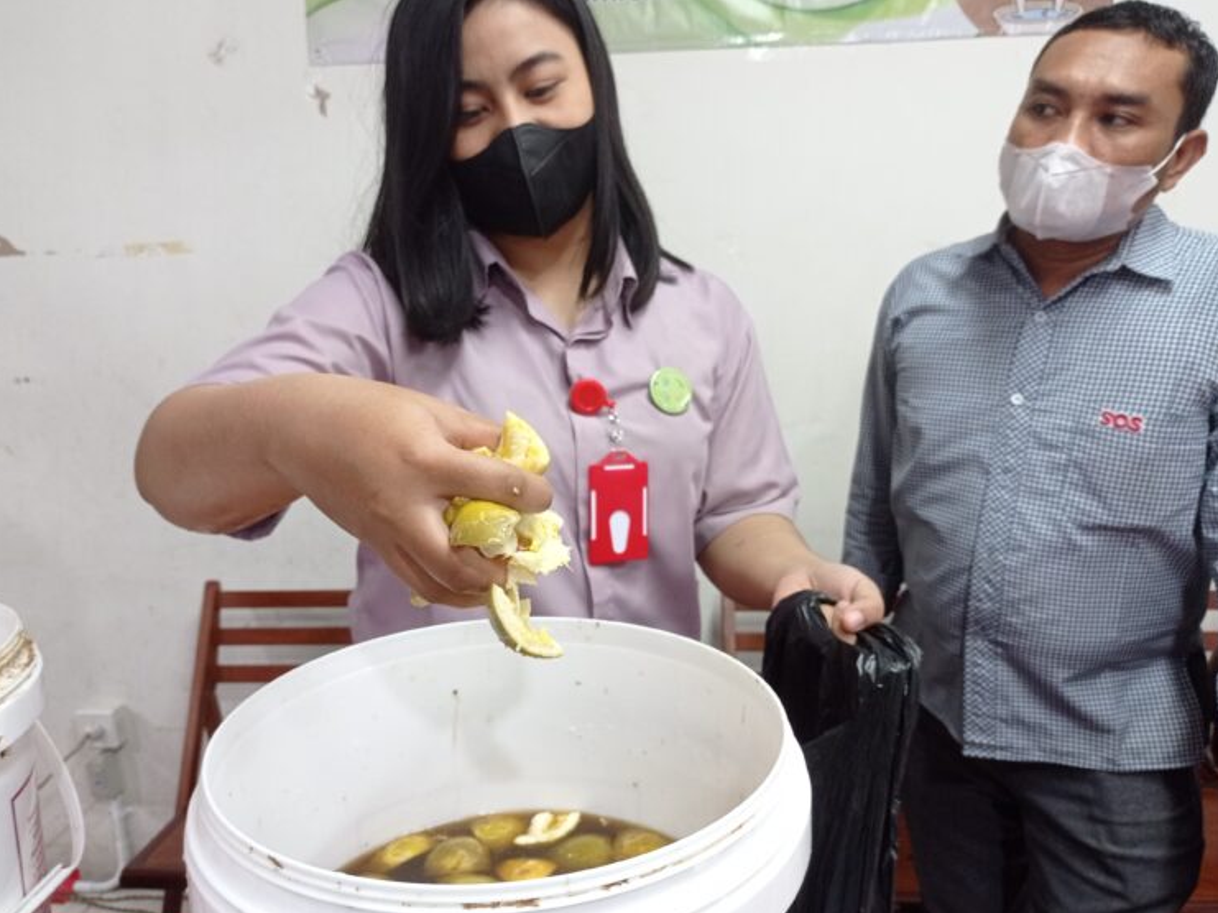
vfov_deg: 48.2
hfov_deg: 61.7
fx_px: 1020
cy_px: 470
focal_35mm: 29
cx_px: 595
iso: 268
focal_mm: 4.7
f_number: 1.79
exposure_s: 1/33.3
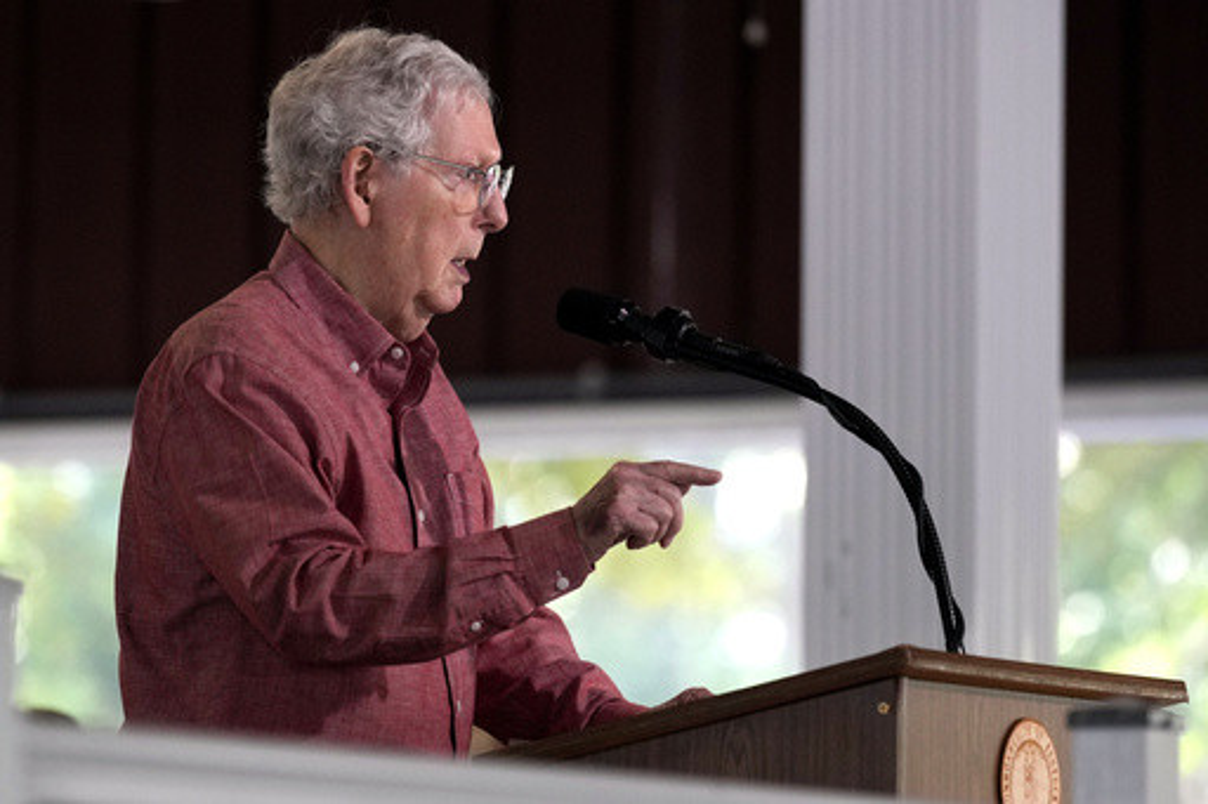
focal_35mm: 211
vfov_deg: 6.5
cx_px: 604
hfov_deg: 9.8
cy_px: 402
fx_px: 7078
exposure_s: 1/2000
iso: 1600
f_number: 2.8
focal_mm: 141
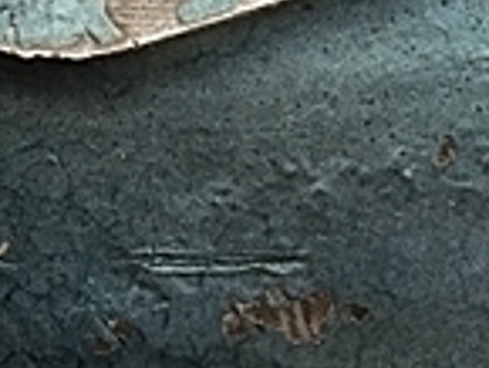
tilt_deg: -73.1
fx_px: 1810
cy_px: -128
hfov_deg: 15.4
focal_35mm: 128
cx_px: 239
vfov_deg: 11.3
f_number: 2.2
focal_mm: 4.15
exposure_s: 1/30
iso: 100
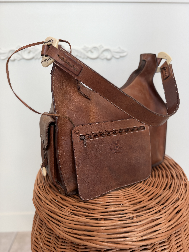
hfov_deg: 56.8
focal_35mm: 24
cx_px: 94
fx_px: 175
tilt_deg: -15.2
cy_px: 126
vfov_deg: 71.6
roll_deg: +0.6
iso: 100
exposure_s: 1/100
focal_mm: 6.76
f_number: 1.78
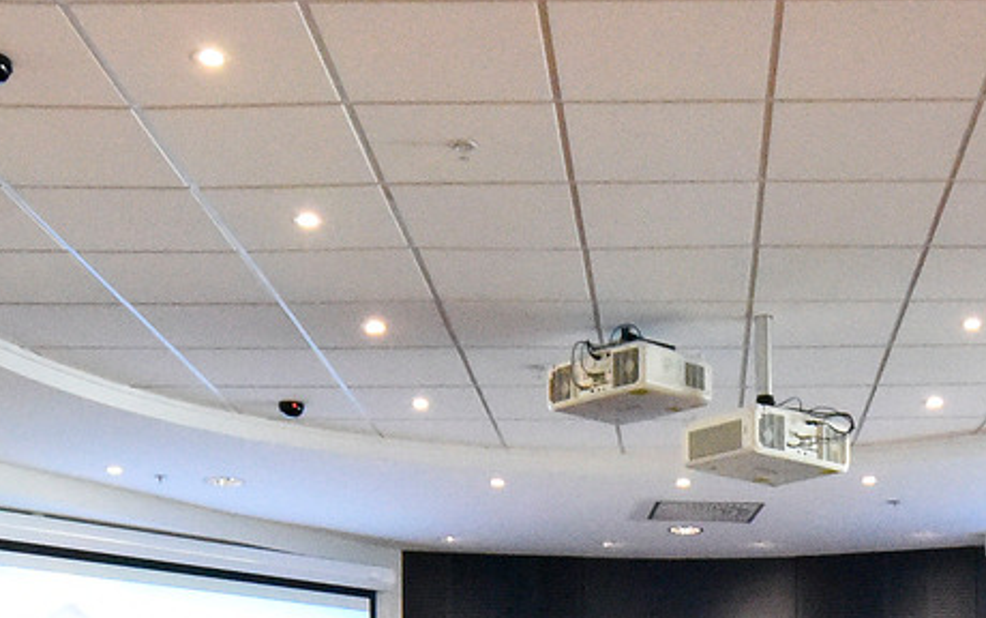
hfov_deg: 29.9
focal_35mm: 68
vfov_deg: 17.6
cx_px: 686
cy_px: 876
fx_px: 1828
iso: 10000
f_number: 8
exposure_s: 1/200
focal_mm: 16
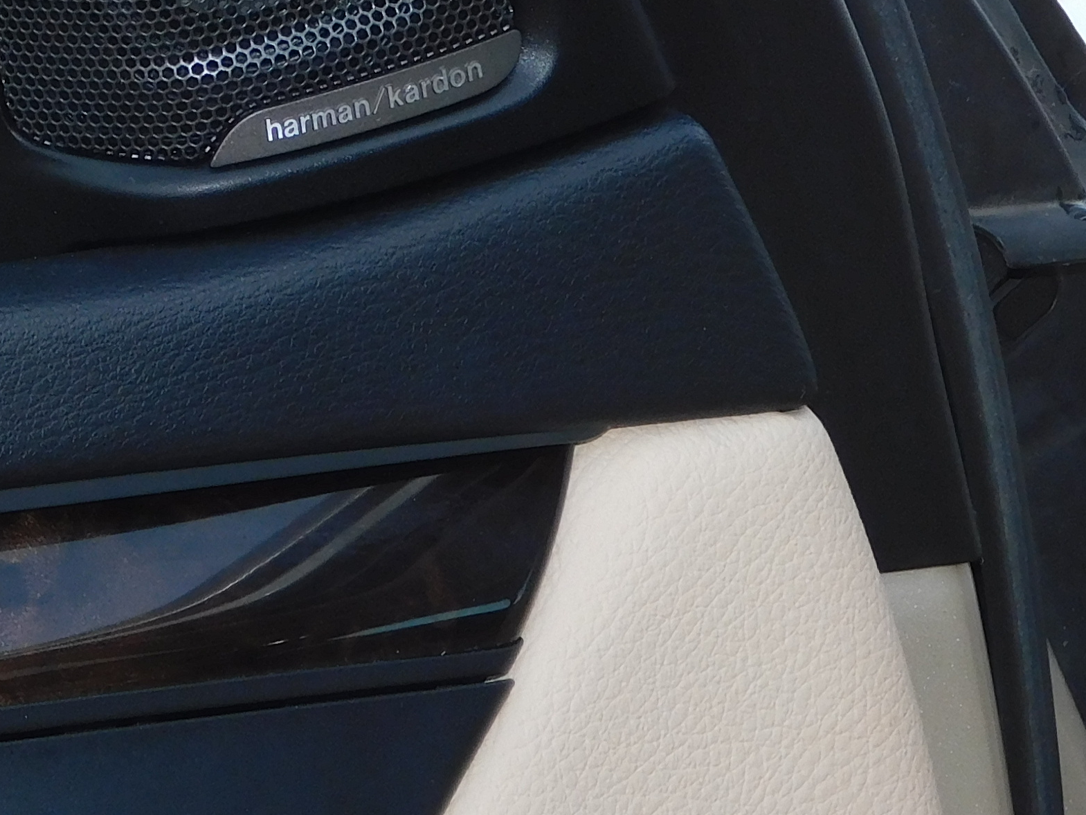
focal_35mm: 235
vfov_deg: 6.3
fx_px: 7373
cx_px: 117
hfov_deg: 8.4
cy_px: -31
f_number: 4.4
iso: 125
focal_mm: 14.2
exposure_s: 1/250
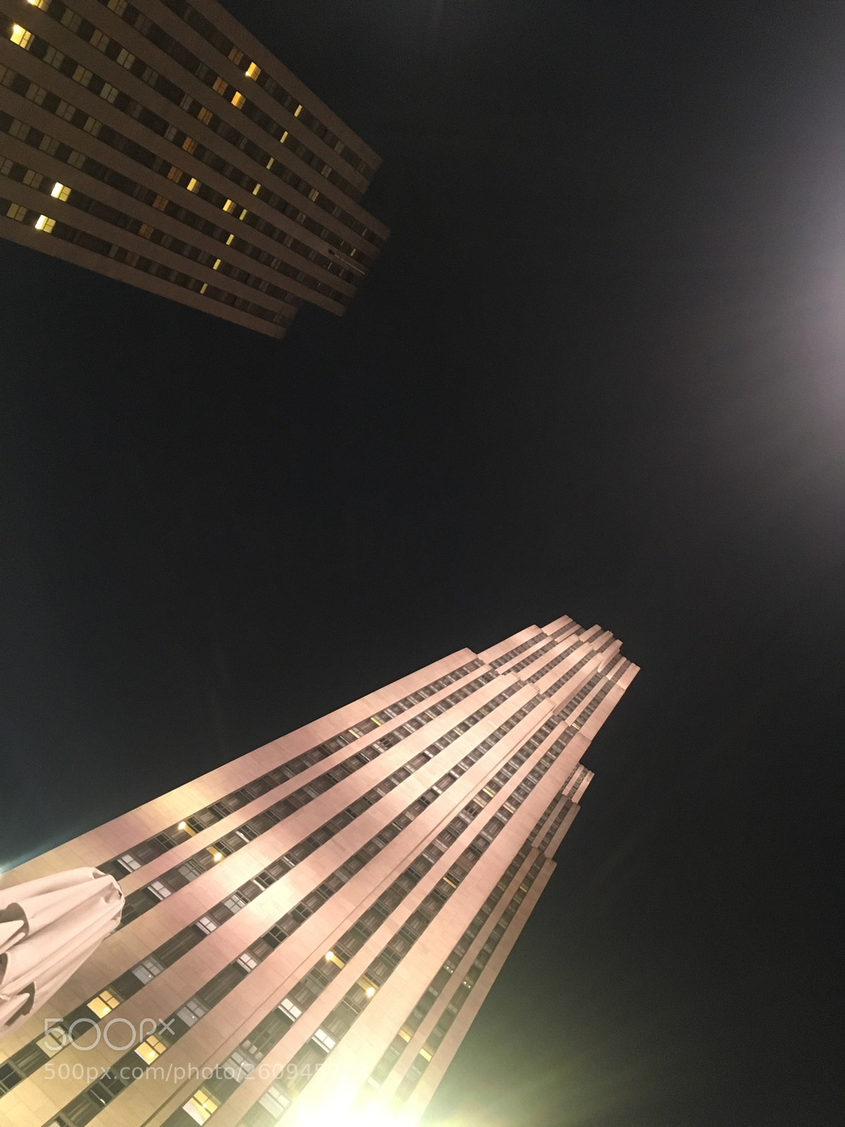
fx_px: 944
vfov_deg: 61.7
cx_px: 422
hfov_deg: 48.2
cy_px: 564
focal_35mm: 29
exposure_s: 1/17
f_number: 2.2
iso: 200
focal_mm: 4.15
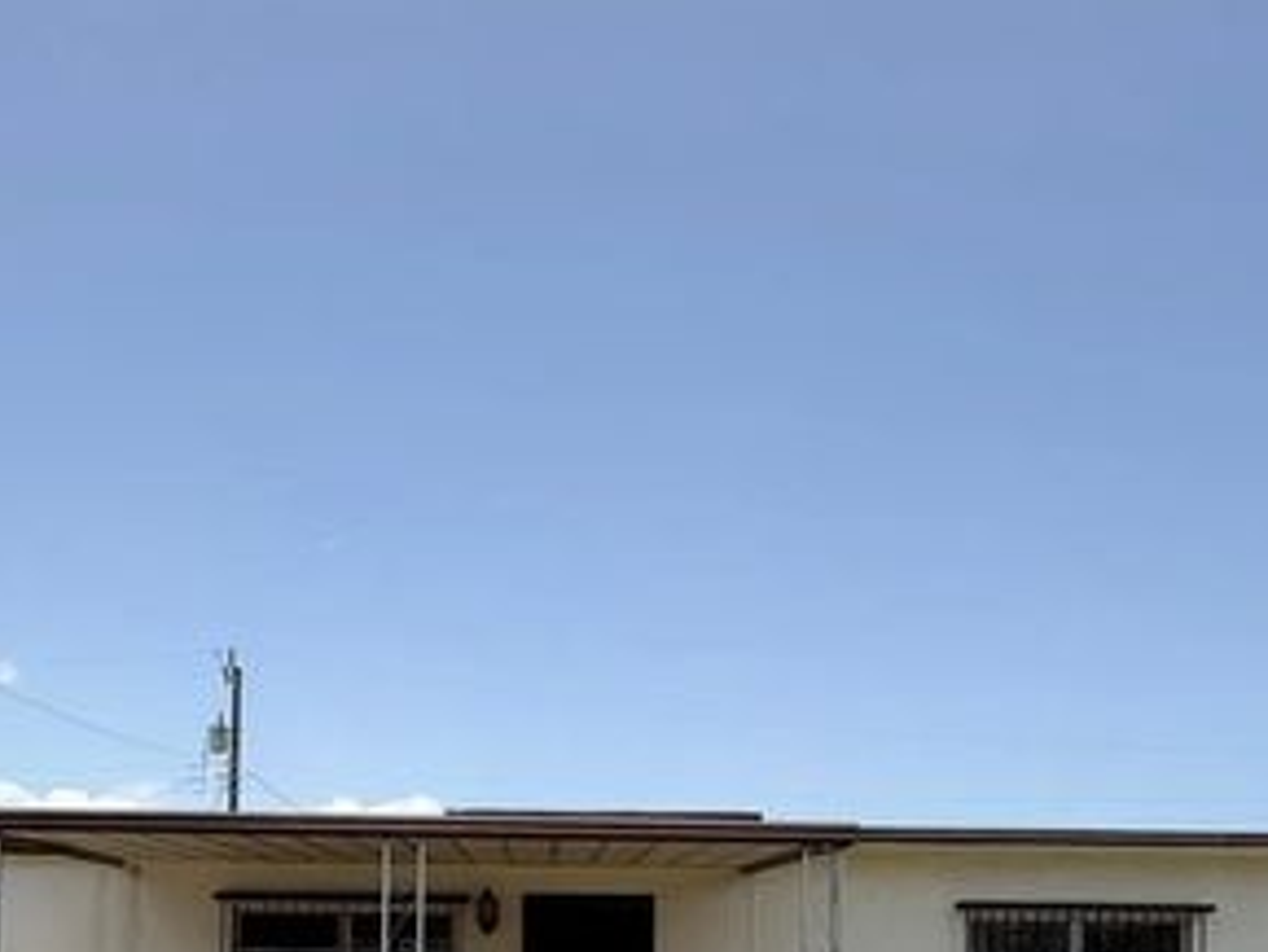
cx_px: 544
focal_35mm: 31
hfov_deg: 58.1
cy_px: 974
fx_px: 1136
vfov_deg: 39.5
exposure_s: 1/955
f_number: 2.2
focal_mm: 2.22
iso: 20
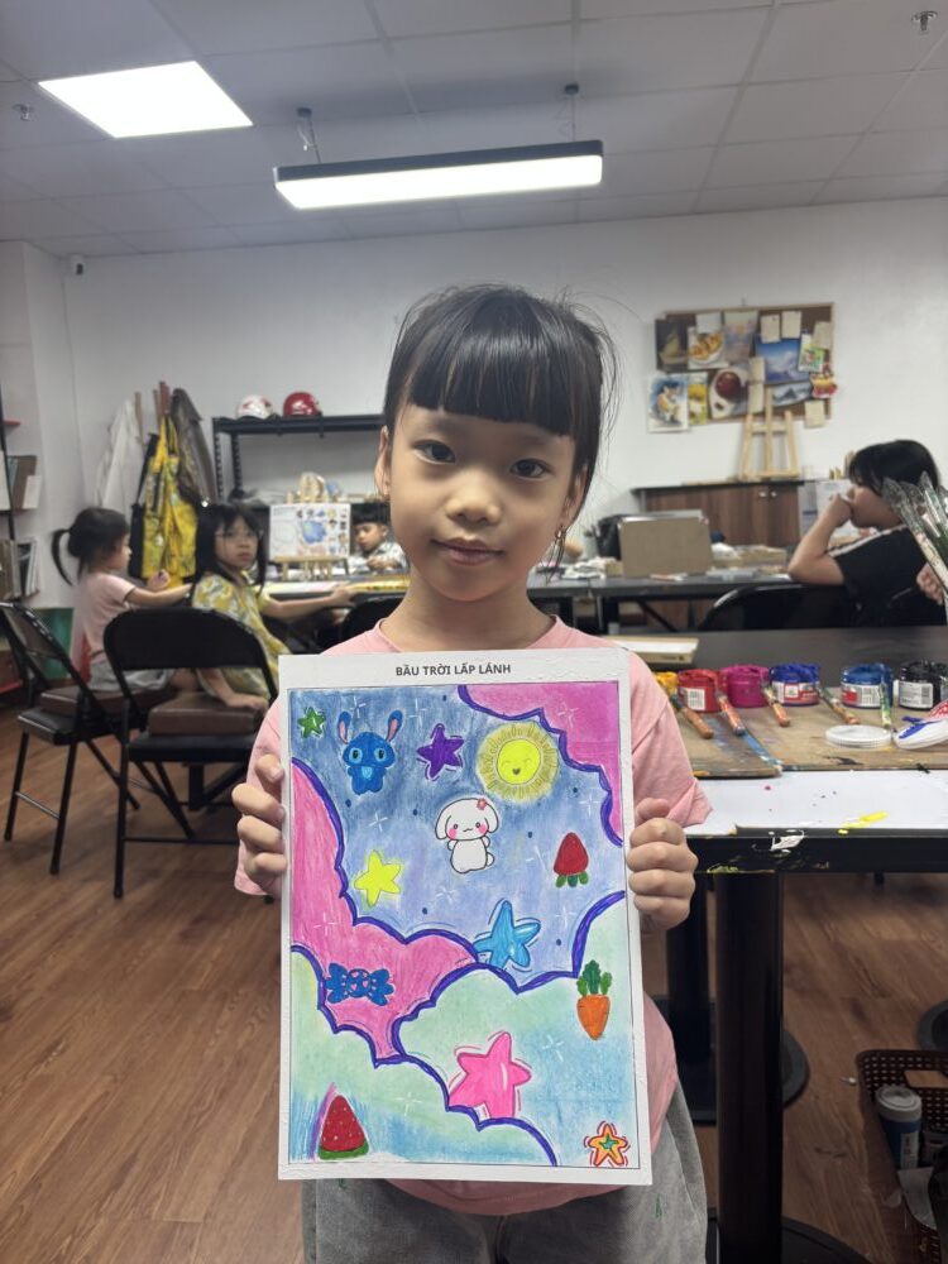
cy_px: 632
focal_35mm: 26
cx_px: 474
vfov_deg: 67.3
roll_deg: +2.8
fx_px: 949
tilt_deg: -6.4
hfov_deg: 53.1
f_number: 1.6
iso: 100
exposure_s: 1/100
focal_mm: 5.96
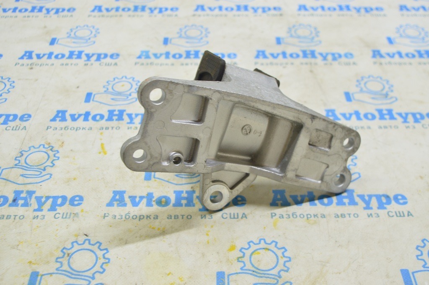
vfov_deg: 29.8
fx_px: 536
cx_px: 214
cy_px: 142
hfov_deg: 43.6
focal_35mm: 45
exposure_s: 1/20
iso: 400
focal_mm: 30
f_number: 5.6
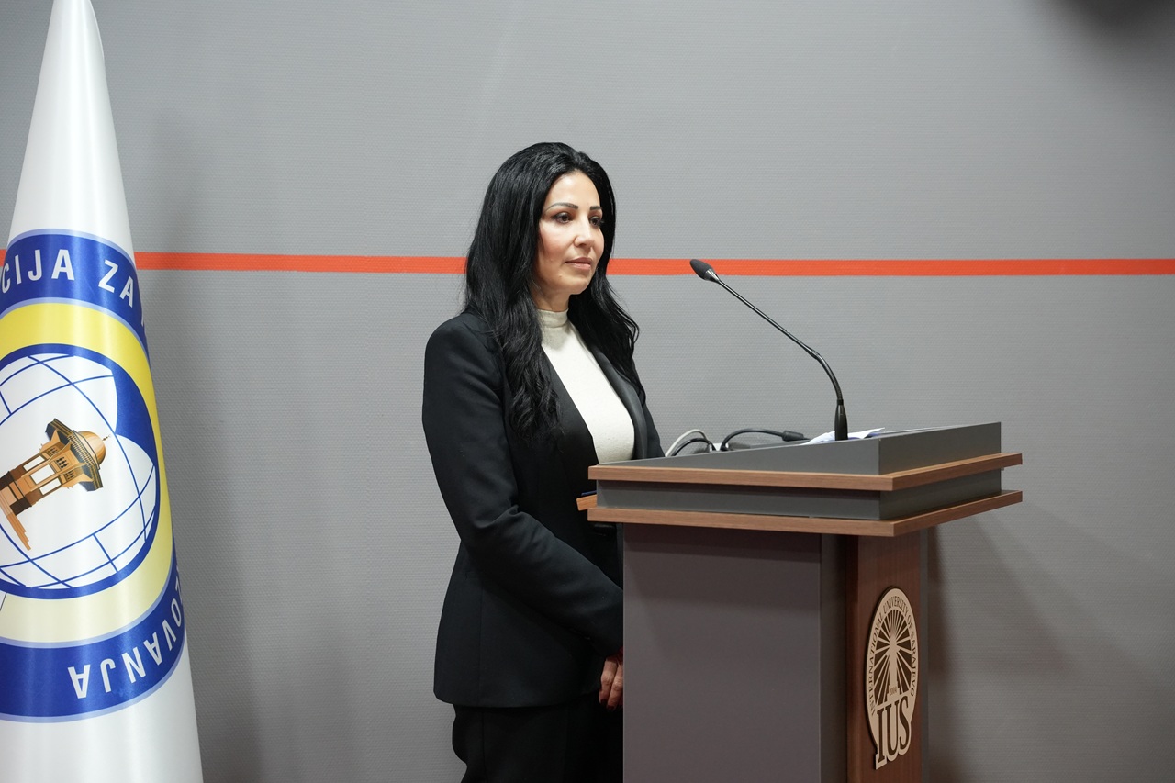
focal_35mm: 58
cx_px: 588
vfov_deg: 23.4
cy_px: 392
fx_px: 1889
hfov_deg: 34.5
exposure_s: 1/100
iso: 4000
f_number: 4
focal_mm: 57.9
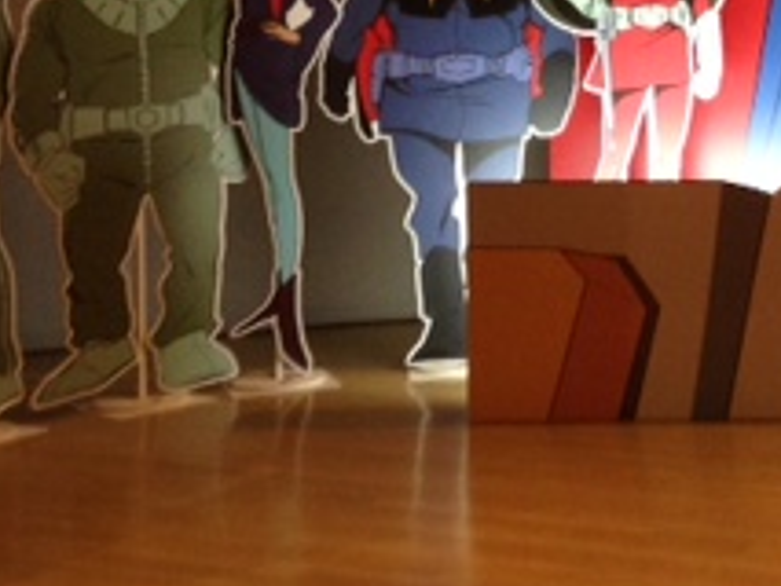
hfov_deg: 18.4
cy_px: -48
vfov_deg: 14.6
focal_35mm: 99
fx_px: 2235
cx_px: 1016
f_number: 2.4
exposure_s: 1/20
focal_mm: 4.12
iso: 125
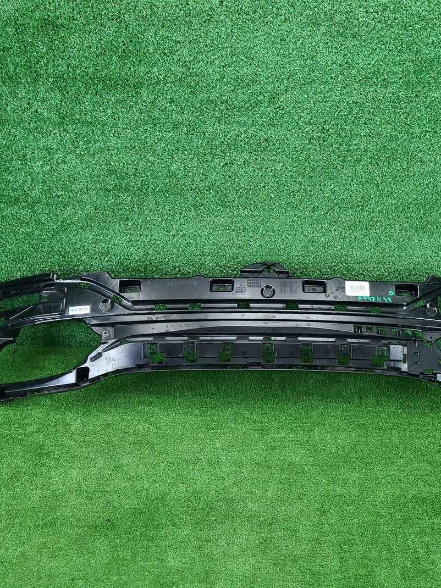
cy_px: 296
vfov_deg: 52.6
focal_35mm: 35
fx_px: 595
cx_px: 261
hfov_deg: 40.5
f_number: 1.8
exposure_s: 1/50
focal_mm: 5.4
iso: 191
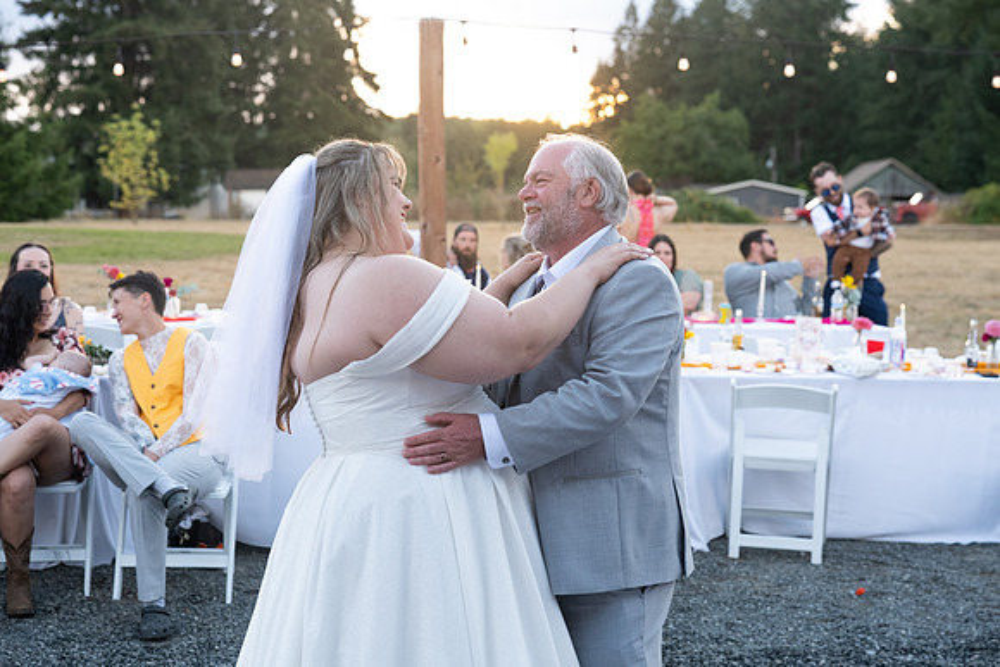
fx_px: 1611
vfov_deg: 23.4
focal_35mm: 58
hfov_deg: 34.5
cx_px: 500
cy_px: 334
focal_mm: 58
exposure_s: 1/500
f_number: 4
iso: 1600
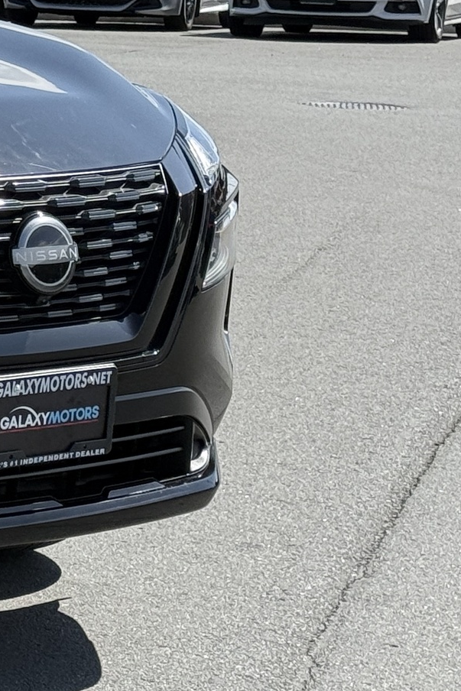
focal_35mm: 159
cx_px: -621
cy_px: 184
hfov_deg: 8.0
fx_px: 3053
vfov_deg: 12.9
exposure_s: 1/3378
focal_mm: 6.76
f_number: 1.78
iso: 80
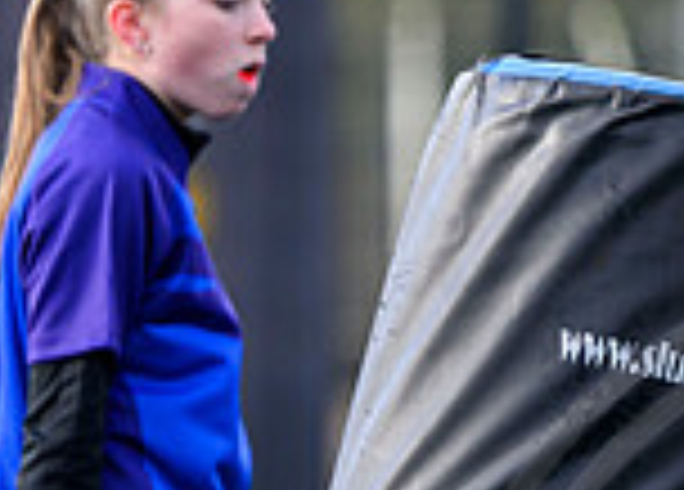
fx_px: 17215
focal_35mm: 885
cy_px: 663
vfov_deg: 1.6
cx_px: 681
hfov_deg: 2.3
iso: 500
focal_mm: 180
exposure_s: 1/1250
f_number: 3.2
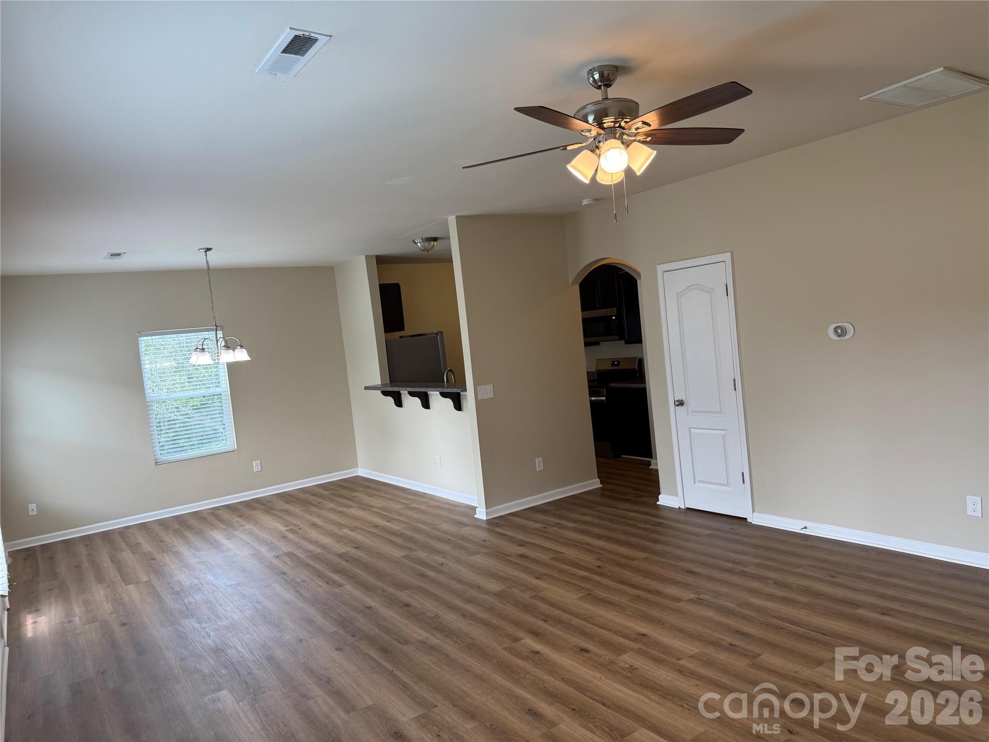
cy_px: 371
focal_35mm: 24
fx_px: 686
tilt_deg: -2.8
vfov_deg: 56.8
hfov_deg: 71.6
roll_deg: +5.2
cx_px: 494
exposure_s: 1/120
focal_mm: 6.76
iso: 100
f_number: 1.78
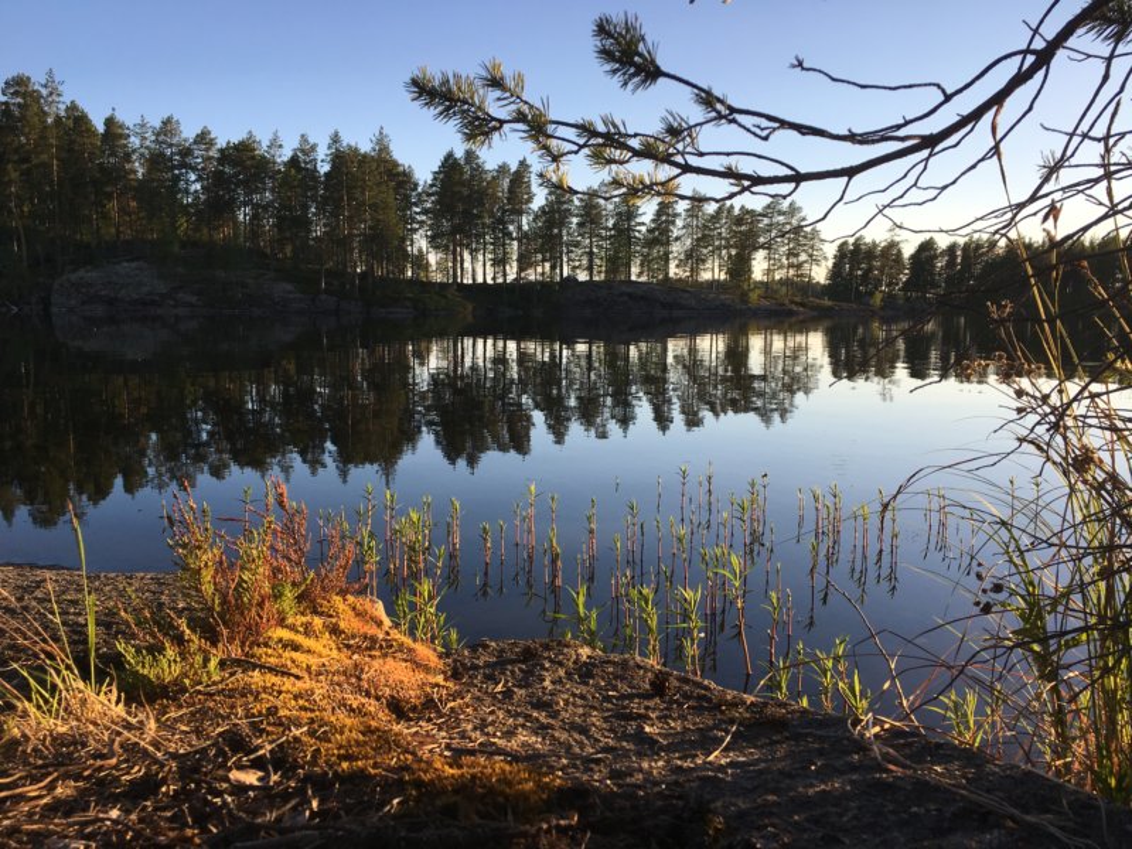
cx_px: 566
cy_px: 424
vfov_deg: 48.2
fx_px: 948
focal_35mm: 29
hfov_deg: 61.7
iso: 25
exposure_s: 1/769
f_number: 2.2
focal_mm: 4.15
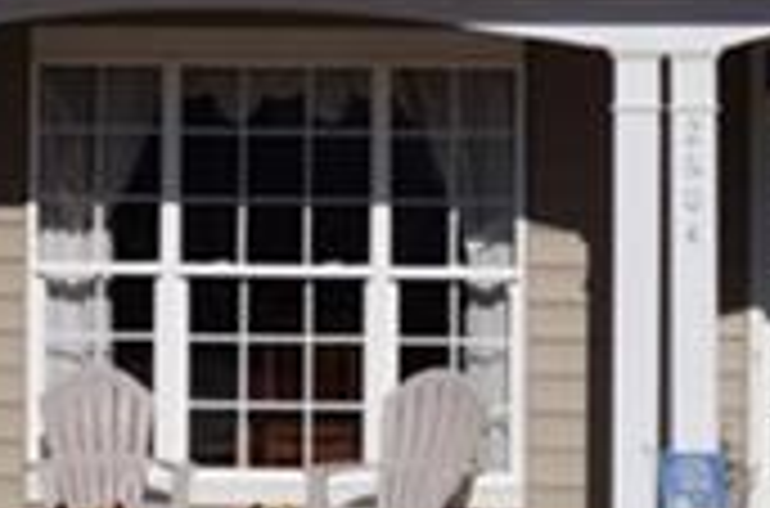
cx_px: 441
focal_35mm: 216
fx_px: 4607
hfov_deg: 9.6
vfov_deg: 6.3
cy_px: -207
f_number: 10
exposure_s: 1/500
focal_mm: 24
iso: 100
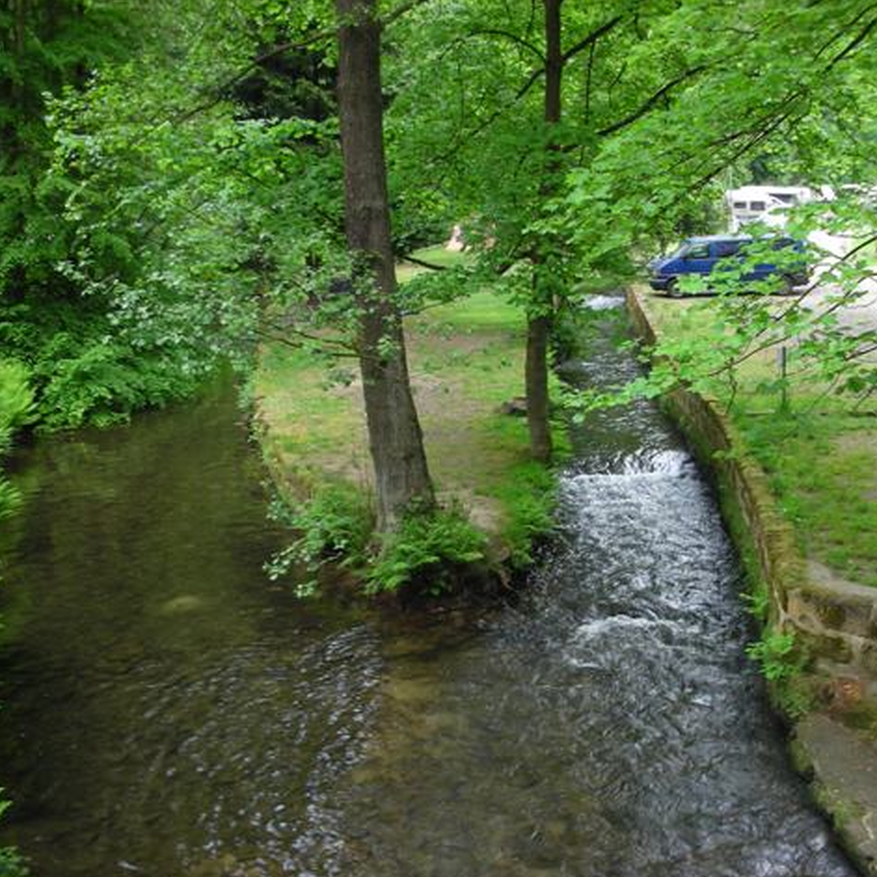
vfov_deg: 40.0
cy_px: 443
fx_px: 1204
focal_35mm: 42
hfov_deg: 39.9
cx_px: 501
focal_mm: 5.8
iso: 66
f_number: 3
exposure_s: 1/30
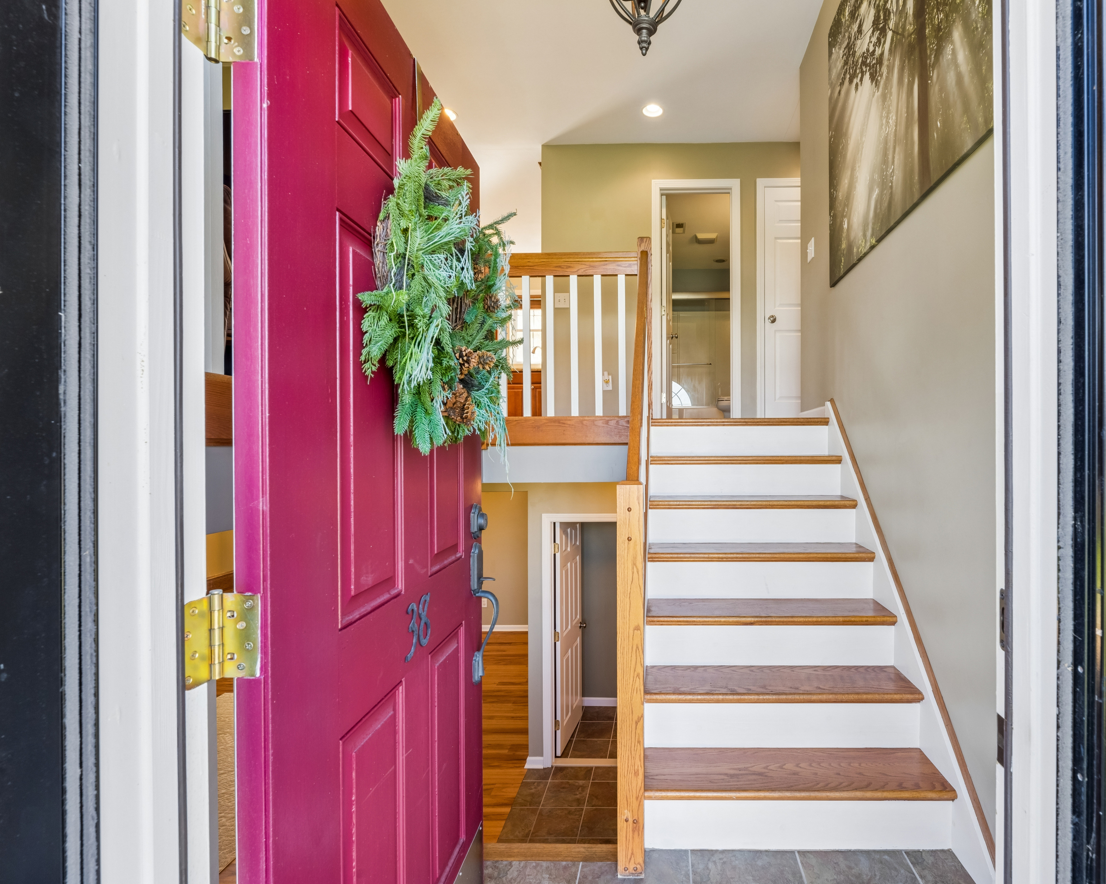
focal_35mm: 17
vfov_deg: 77.0
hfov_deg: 88.7
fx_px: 556
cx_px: 654
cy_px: 447
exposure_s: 1/13
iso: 400
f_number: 13
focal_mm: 14
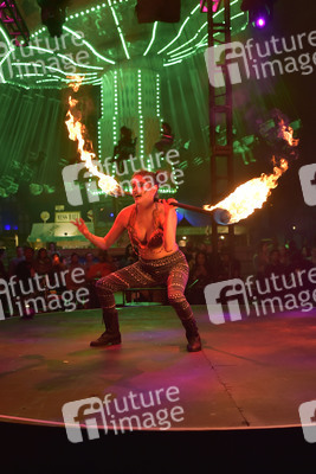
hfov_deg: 37.9
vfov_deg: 54.4
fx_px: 460
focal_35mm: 35
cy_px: 237
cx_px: 158
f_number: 3.5
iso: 1000
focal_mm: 35
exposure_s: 1/320
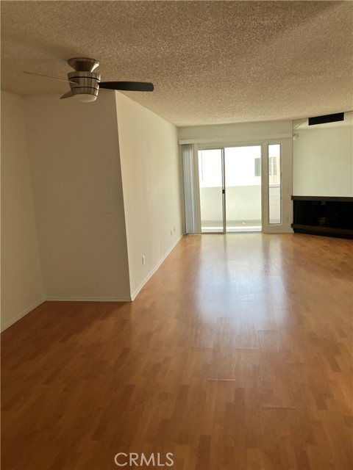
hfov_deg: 49.7
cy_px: 235
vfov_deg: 63.4
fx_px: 381
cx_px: 176
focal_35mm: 28
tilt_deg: -9.6
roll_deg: +3.0
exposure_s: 1/121
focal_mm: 3.99
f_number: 1.8
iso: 50
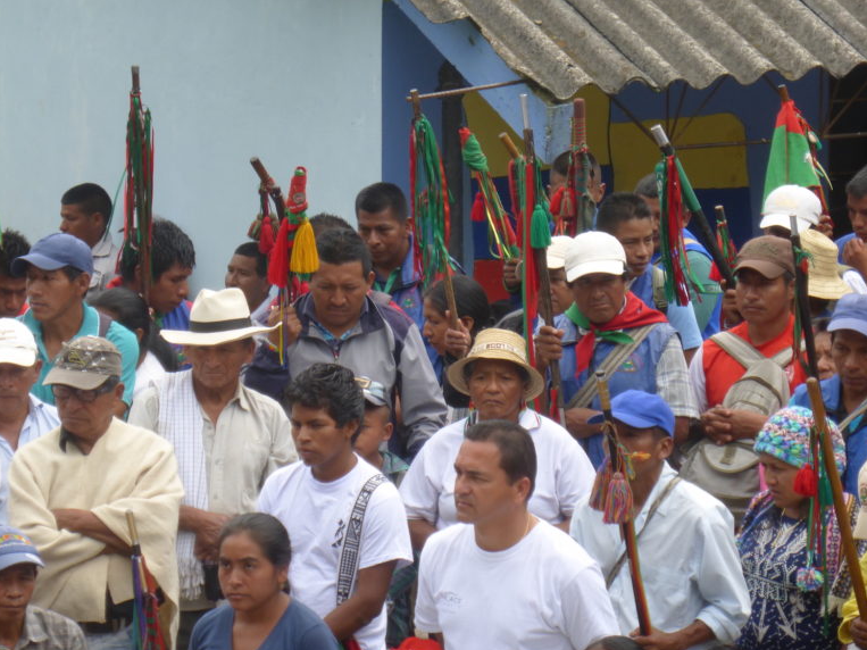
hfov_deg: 6.2
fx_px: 8014
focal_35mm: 320
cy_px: 326
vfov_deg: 4.6
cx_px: 433
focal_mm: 51.5
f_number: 5.9
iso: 100
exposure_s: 1/250
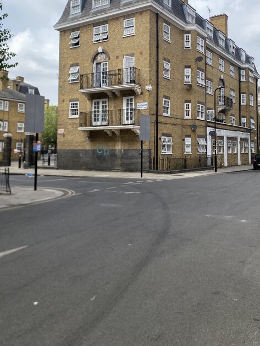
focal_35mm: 33
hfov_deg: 42.8
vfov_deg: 54.6
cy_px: 127
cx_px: 157
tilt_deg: +4.9
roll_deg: -0.5
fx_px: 330
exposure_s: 1/2817
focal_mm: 4.25
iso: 32
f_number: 1.8
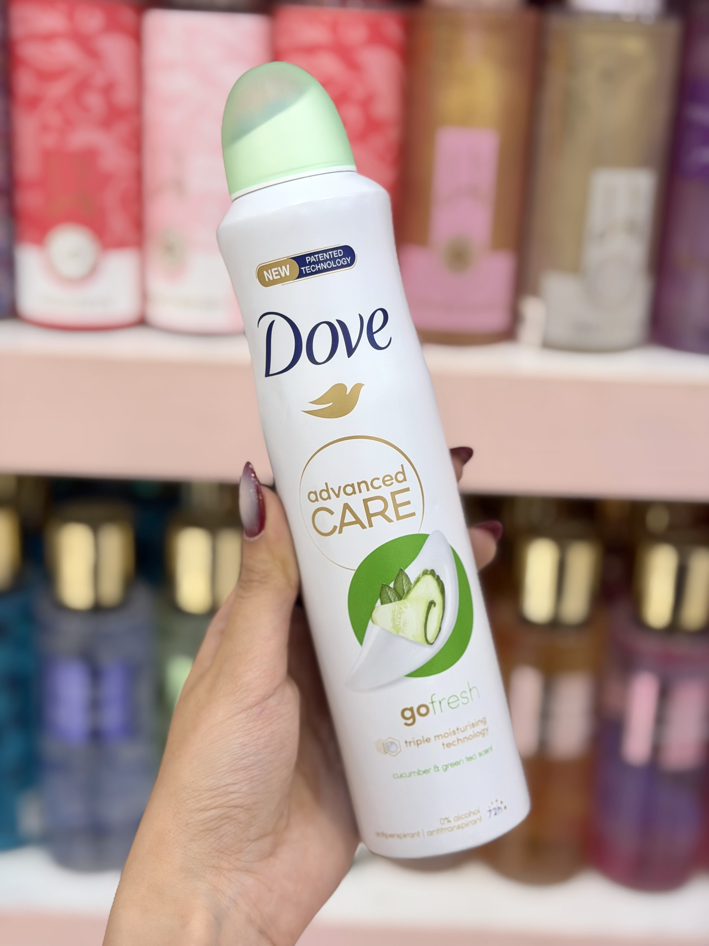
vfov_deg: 39.7
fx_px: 1311
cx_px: 354
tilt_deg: -18.8
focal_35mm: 48
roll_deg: -3.0
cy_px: 473
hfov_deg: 30.3
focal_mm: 6.76
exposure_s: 1/122
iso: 50
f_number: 1.78
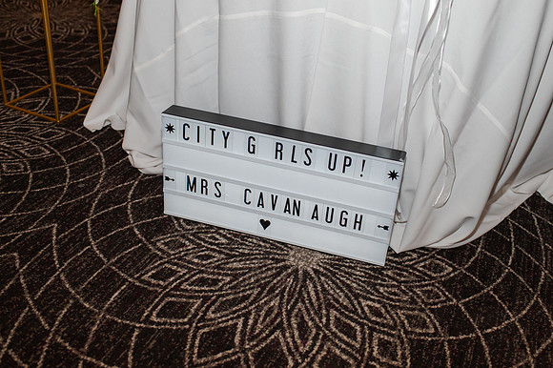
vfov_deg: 32.6
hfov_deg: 47.5
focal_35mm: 41
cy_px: 177
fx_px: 628
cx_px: 301
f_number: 3.2
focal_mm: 35
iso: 800
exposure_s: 1/200
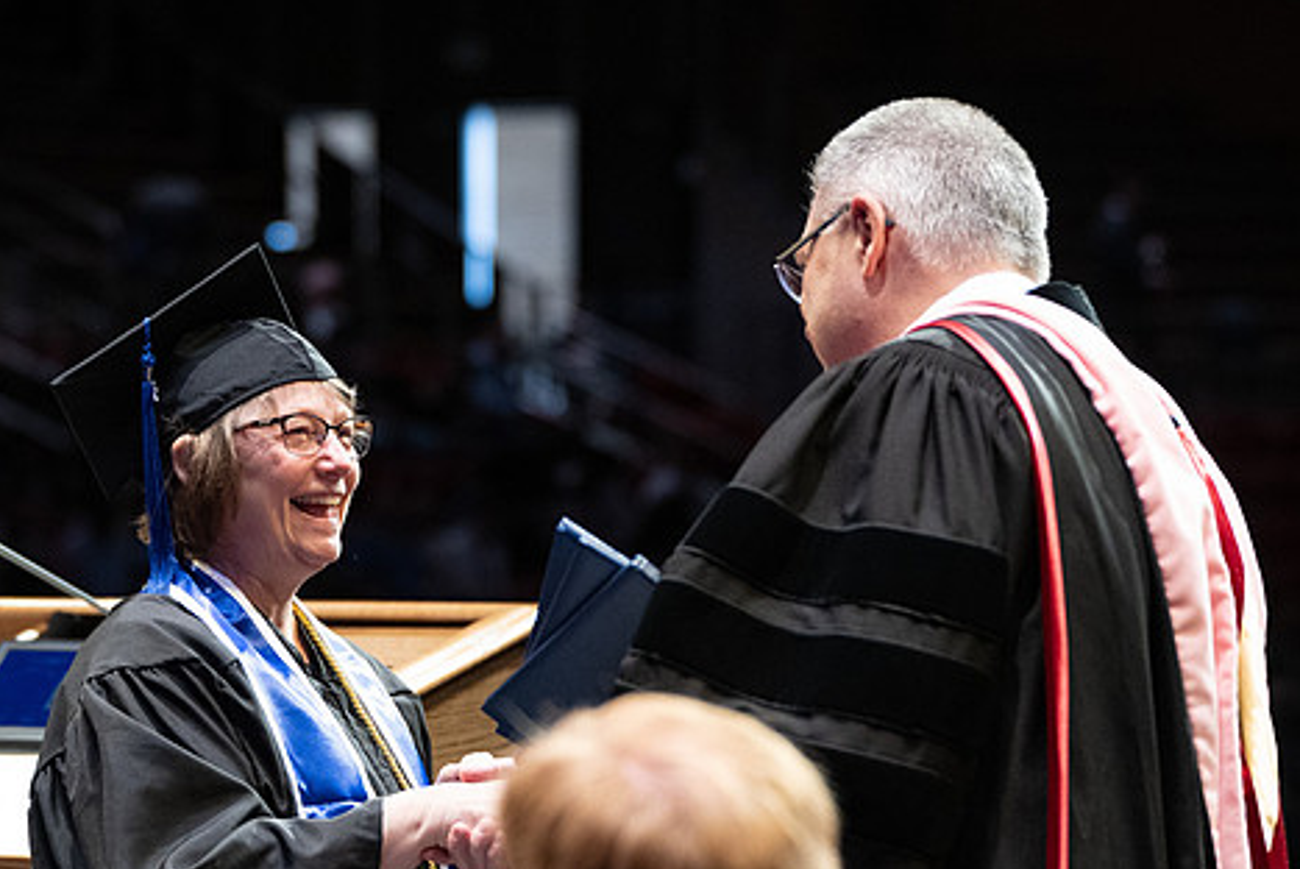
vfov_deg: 7.1
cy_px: 497
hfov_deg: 10.5
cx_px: 298
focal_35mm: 195
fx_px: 7046
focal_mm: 102
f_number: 3.2
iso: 2500
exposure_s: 1/400
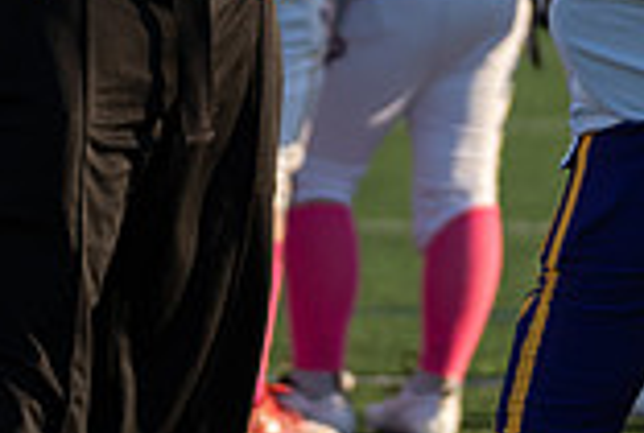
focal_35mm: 568
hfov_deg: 3.6
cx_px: 168
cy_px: -394
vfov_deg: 2.4
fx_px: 10190
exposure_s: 1/1250
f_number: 2.8
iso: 125
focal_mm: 137
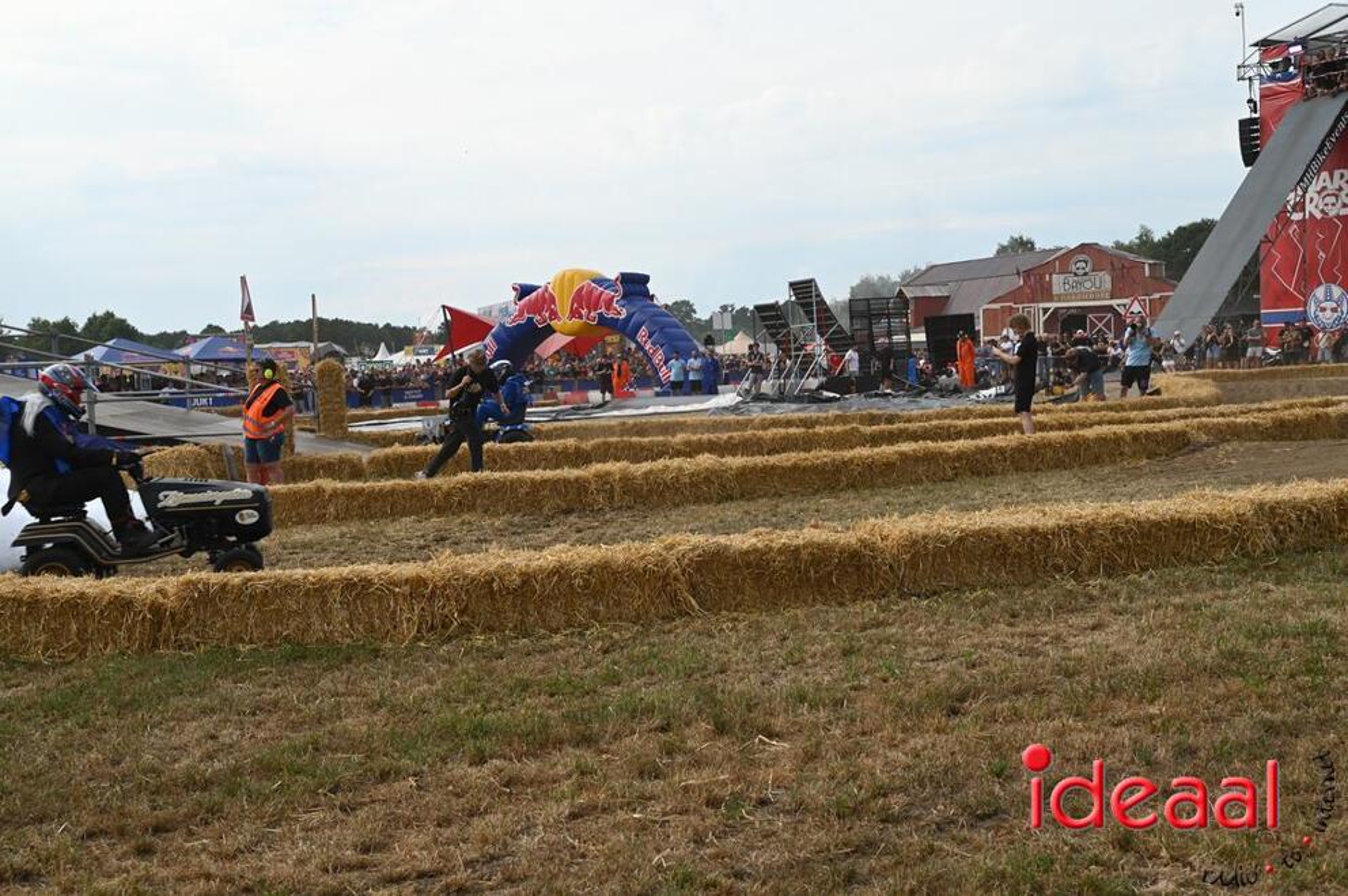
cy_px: 448
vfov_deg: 30.4
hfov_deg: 44.5
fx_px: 1646
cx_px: 674
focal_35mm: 44
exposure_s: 1/320
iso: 100
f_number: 6.3
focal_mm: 44
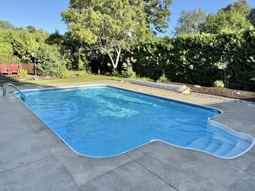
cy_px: 96
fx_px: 177
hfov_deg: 71.6
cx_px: 128
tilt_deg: -9.8
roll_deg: -0.7
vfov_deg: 56.8
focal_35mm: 24
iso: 80
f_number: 1.78
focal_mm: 6.76
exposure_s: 1/1464
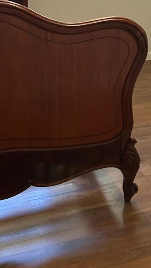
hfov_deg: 19.1
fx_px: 449
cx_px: 83
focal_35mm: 63
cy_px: 45
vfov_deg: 32.2
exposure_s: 1/40
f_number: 1.5
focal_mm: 5.7
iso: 400
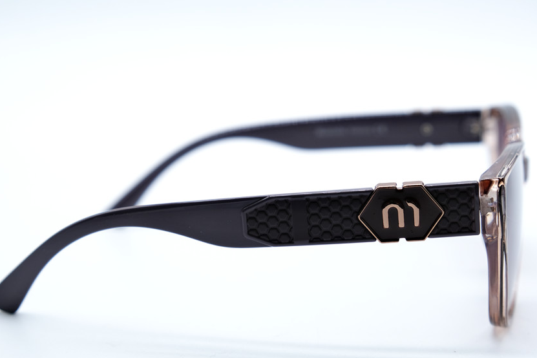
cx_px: 275
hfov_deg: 24.5
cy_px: 202
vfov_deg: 16.4
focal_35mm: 83
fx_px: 1238
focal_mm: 46.3
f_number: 5.6
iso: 160
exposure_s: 1/160
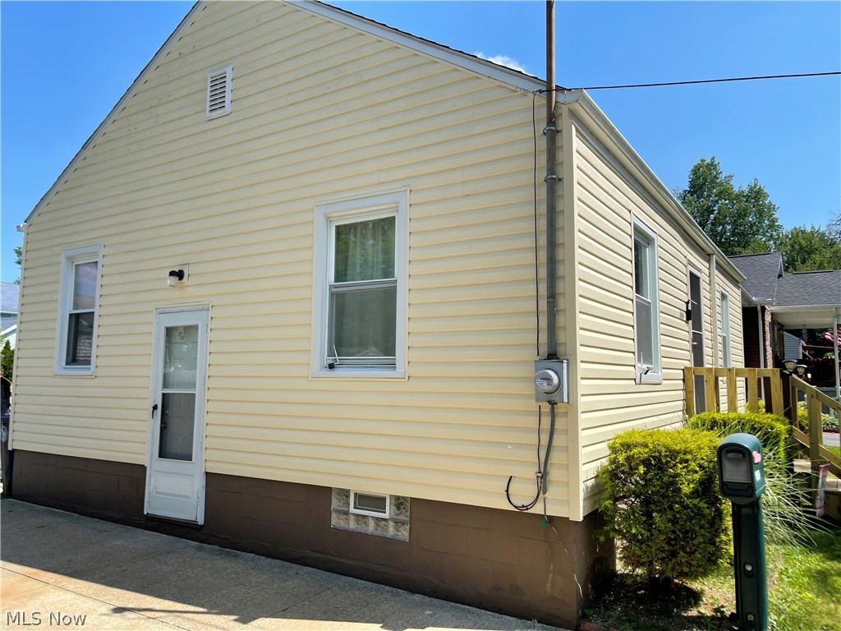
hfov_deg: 69.4
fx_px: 607
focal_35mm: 25
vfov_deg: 54.9
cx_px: 420
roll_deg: -0.9
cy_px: 316
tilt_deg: +5.5
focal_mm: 5.1
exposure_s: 1/2786
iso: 32
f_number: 1.6
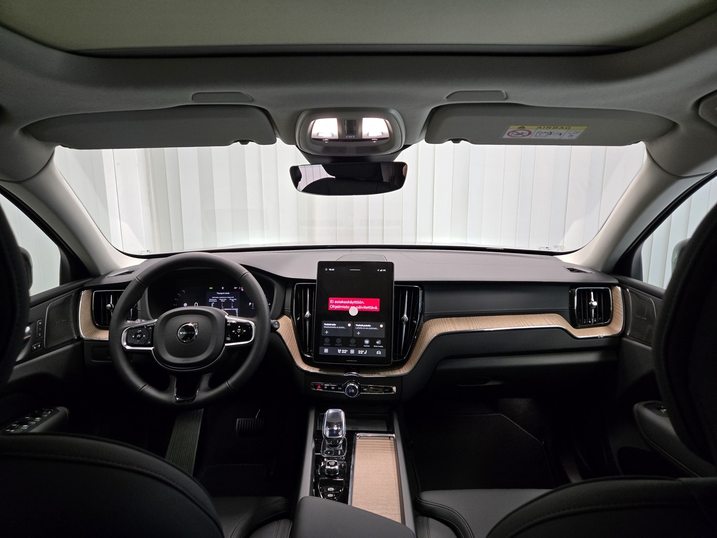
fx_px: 476
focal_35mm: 23
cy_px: 269
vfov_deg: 58.9
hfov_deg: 73.9
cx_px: 358
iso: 250
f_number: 1.8
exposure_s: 1/90.1
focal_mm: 5.4
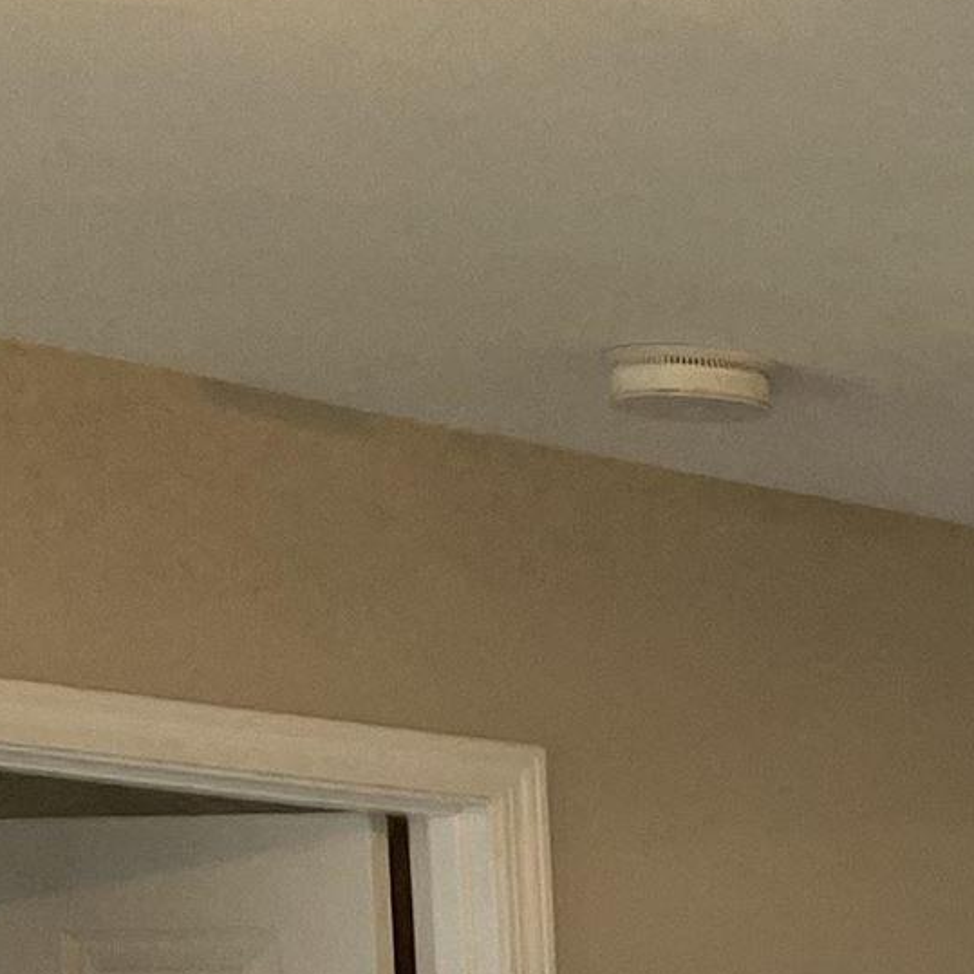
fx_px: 4489
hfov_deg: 10.6
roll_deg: -1.4
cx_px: 2351
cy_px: 1823
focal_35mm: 141
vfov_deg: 11.4
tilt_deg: -7.3
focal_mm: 3.99
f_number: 1.8
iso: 40
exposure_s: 1/120
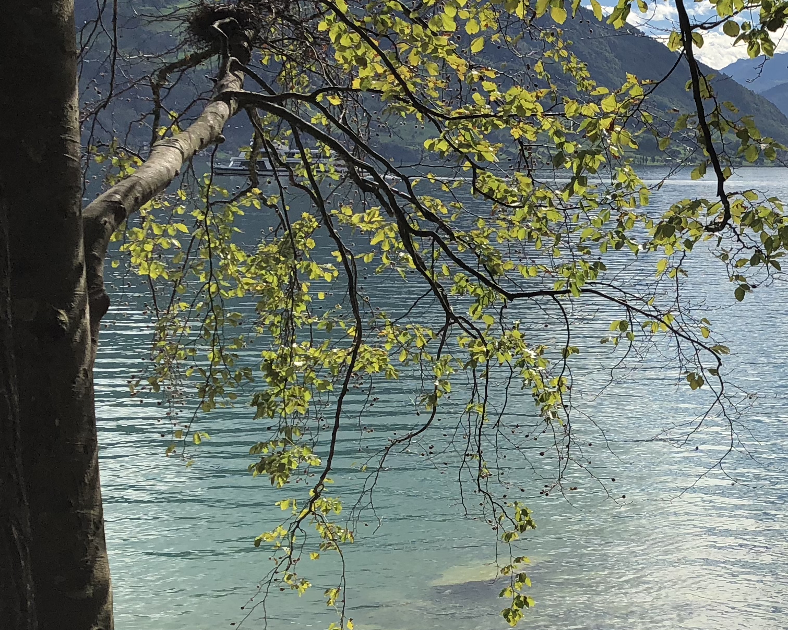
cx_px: 718
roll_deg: +1.1
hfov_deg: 25.2
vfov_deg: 21.0
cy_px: 349
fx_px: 1702
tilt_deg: -4.7
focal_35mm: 73
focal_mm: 3.99
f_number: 1.8
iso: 20
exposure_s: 1/3040
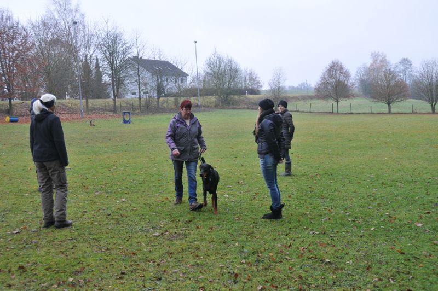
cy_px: 146
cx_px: 219
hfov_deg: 42.4
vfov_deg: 28.9
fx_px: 565
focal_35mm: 46
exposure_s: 1/200
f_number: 5.6
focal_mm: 31
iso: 400
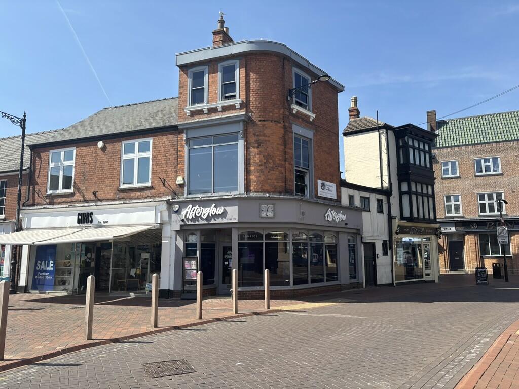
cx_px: 260
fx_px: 390
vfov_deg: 53.1
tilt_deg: +7.8
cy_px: 194
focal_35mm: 26
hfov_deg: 67.3
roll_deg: +0.4
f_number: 1.6
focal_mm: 5.96
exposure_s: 1/2342
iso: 50
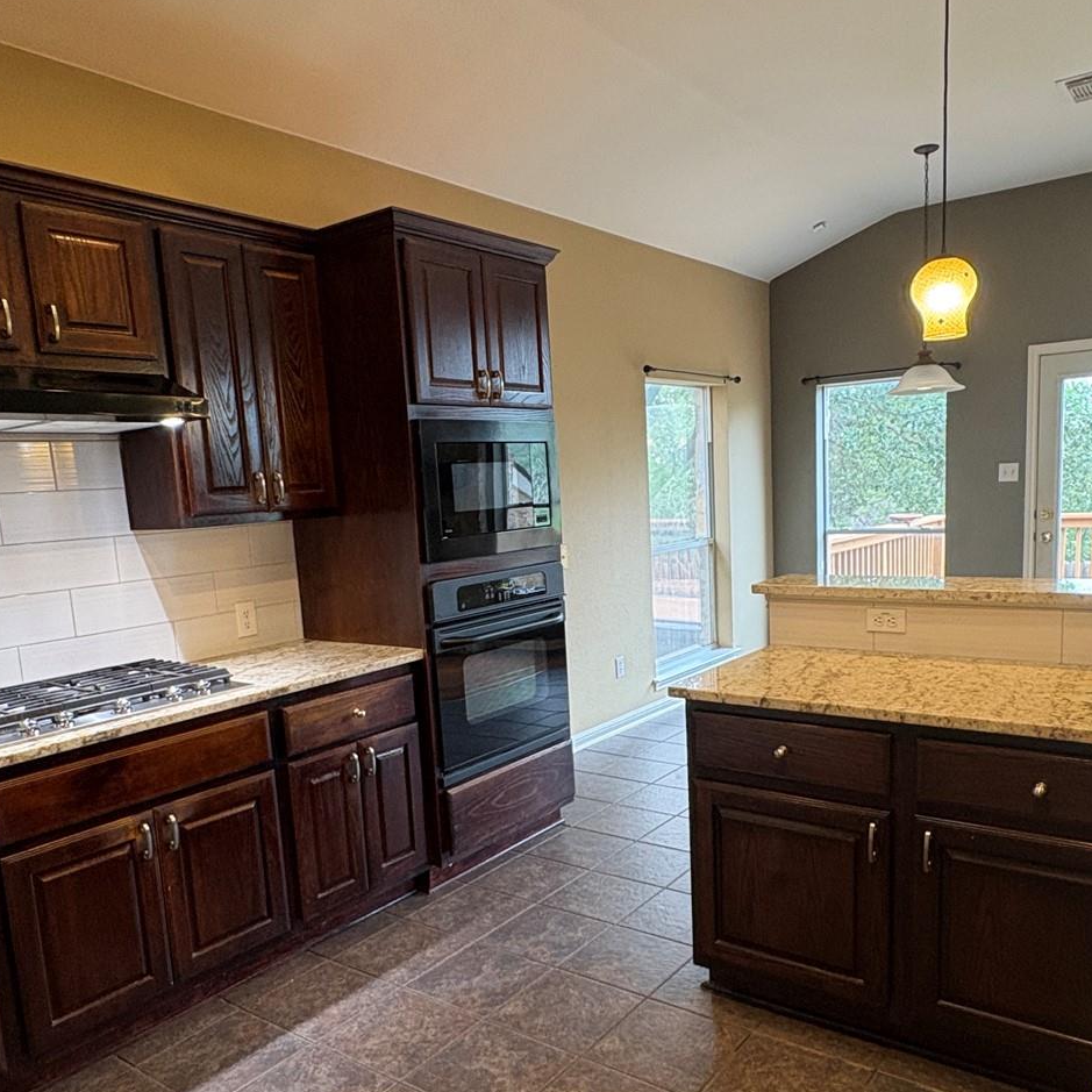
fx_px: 964
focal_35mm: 27
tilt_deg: -8.4
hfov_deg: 59.1
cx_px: 564
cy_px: 635
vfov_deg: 58.8
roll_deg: +3.7
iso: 250
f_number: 2.2
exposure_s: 1/60
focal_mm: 2.22
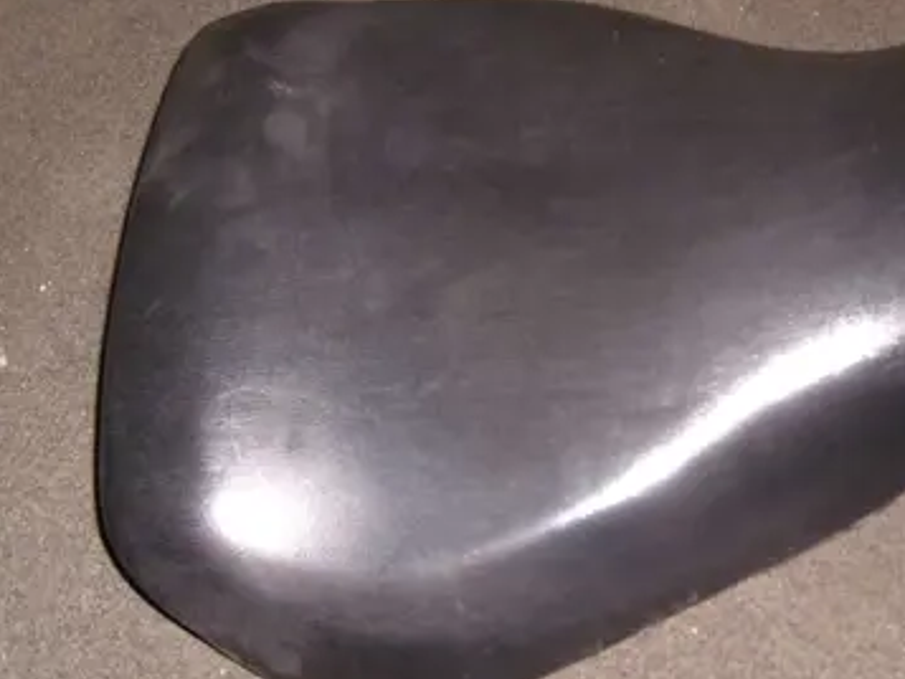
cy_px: 385
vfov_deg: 30.9
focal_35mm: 47
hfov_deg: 40.2
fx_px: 1229
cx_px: 555
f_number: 2.8
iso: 50
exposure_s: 1/30
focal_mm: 5.8
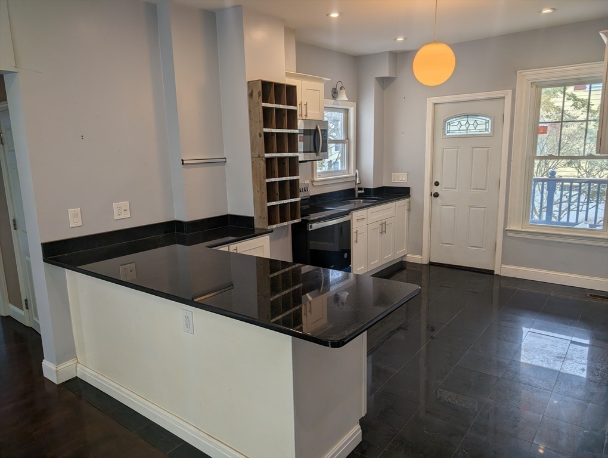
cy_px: 229
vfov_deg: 56.9
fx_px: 422
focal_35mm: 24
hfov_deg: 71.5
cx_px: 304
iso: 22
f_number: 1.68
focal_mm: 6.9
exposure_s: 1/389
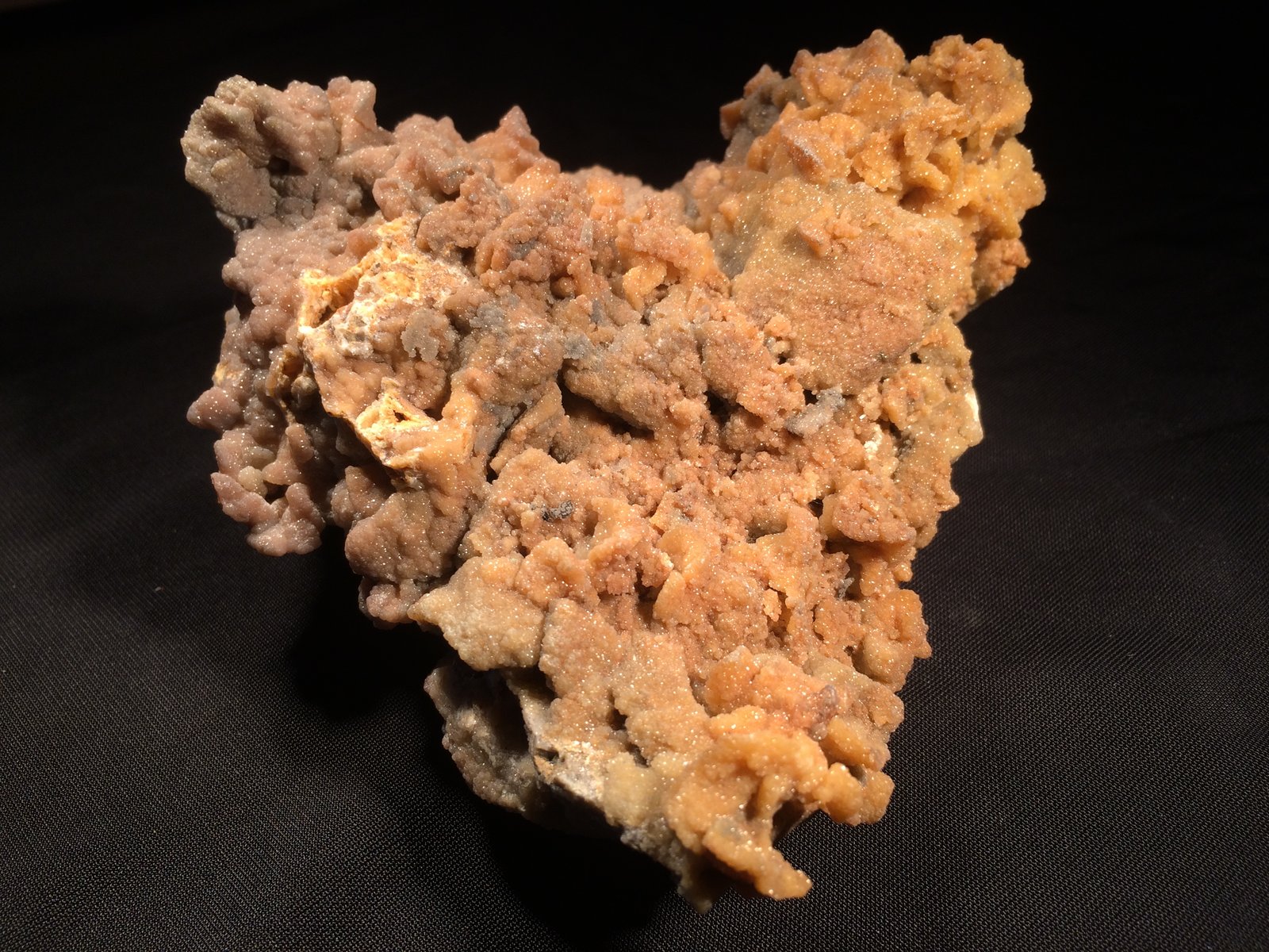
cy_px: 476
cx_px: 634
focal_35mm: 29
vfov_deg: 48.2
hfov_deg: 61.7
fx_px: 1063
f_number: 2.2
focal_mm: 4.15
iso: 32
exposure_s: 1/142
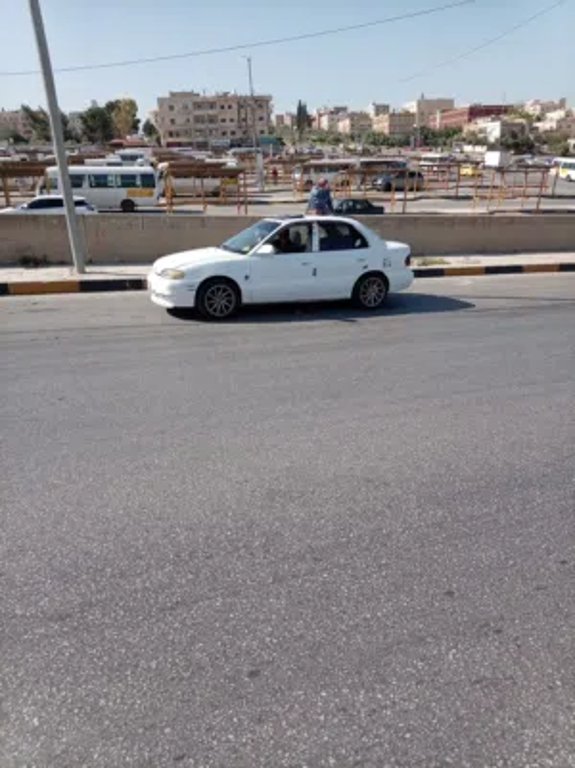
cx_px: 288
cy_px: 384
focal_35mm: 25
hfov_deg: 54.8
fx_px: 555
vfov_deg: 69.4
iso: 102
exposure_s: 1/1422
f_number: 1.8
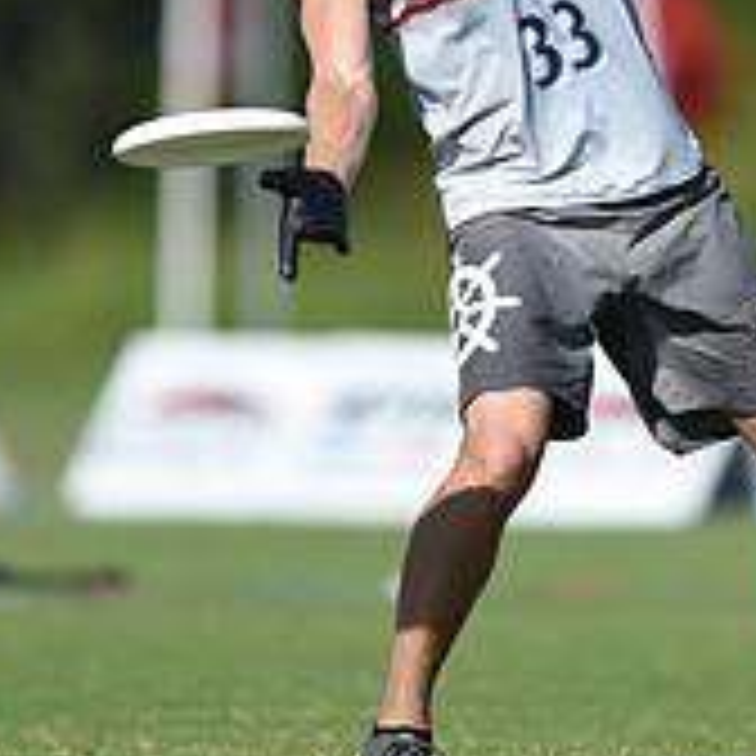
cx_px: 603
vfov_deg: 1.5
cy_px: 99
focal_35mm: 1171
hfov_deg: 1.5
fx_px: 28934
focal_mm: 400
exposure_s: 1/2500
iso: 100
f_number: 3.5
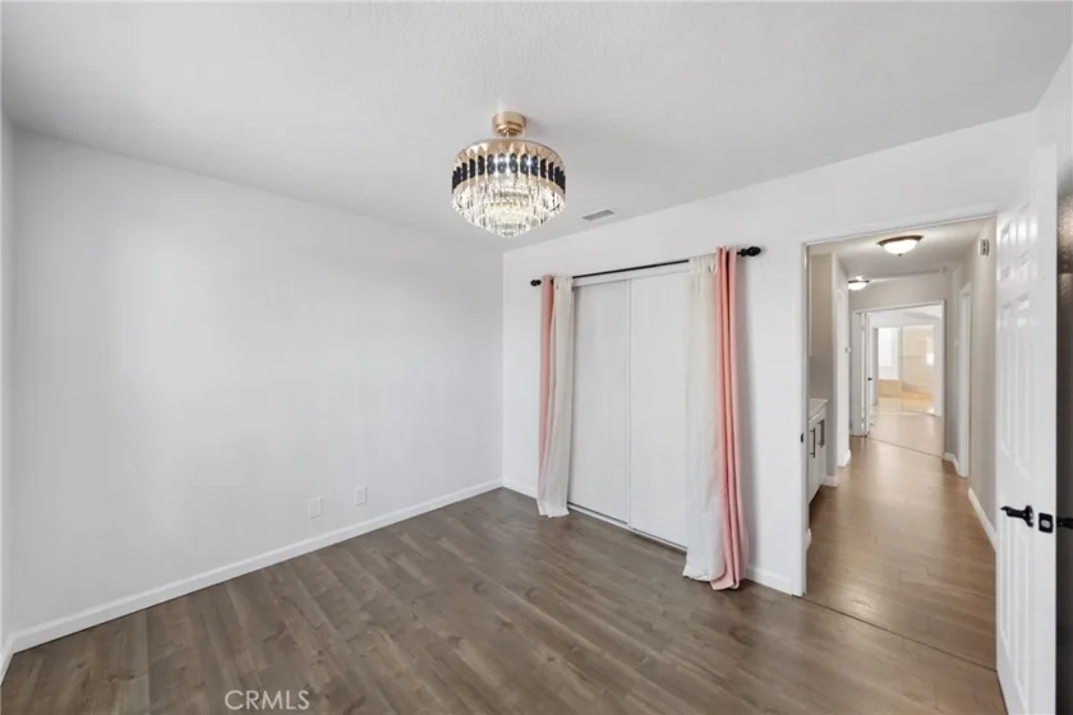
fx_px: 387
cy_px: 358
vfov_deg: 85.4
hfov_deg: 108.3
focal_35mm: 13
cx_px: 536
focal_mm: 13
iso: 1000
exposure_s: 1/40
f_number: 3.2
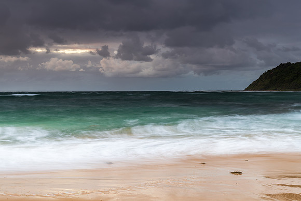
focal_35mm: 53
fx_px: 442
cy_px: 100
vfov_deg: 25.6
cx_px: 150
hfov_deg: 37.6
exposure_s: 2
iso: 50
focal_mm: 52
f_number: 9
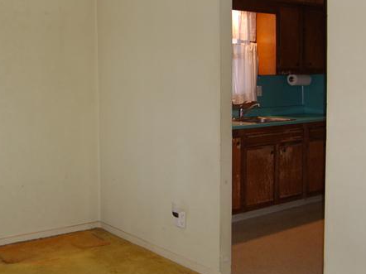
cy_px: 108
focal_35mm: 47
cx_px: 124
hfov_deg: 40.0
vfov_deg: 30.8
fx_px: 497
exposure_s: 1/60
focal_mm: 18
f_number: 3.5
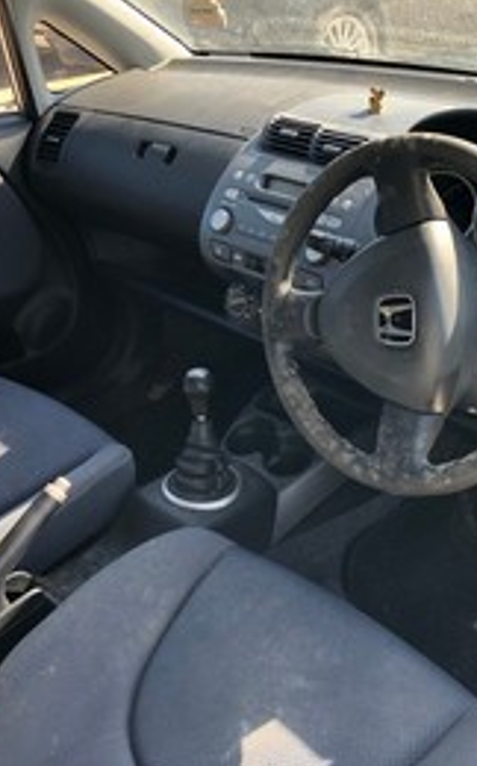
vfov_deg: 49.3
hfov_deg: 31.6
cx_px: 330
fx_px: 834
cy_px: 383
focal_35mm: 40
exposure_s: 1/120
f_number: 1.8
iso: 32
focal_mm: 4
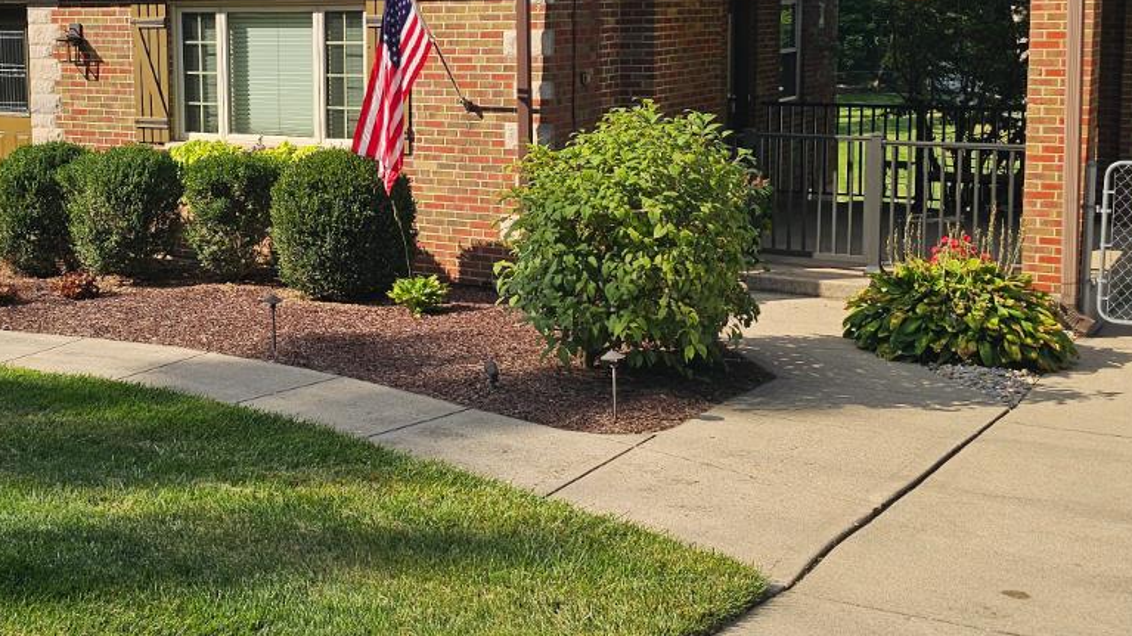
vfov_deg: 24.2
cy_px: 169
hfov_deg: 41.6
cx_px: 391
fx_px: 1470
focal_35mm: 49
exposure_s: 1/720
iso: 10
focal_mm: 6.3
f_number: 1.7
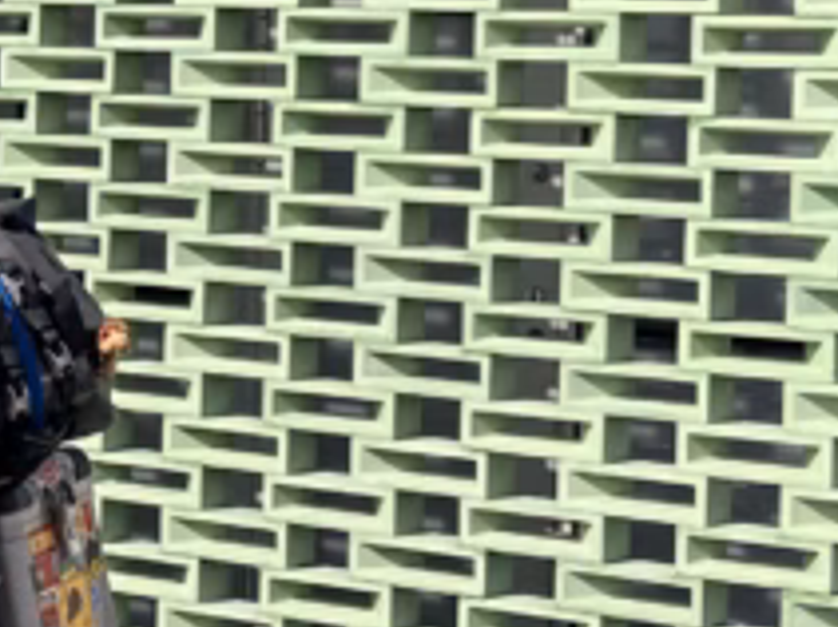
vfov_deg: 10.8
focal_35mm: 136
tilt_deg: +0.9
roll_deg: -2.1
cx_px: -147
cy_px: 16
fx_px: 3290
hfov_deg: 14.1
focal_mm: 3.99
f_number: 1.8
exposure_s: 1/2433
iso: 32
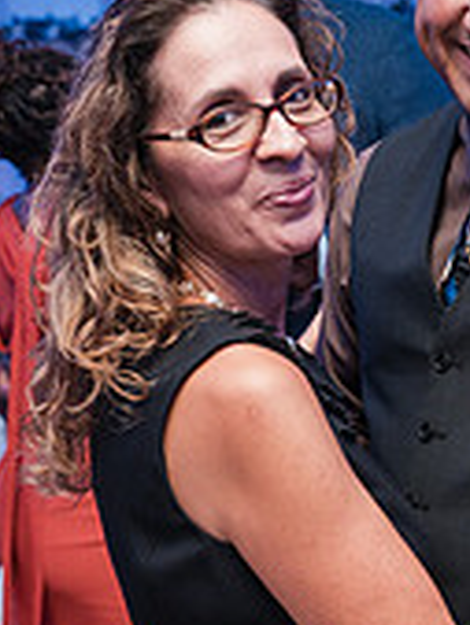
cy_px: 359
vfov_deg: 20.2
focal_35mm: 97
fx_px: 1754
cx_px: 451
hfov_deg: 15.0
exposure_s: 1/250
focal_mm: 38
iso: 4000
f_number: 4
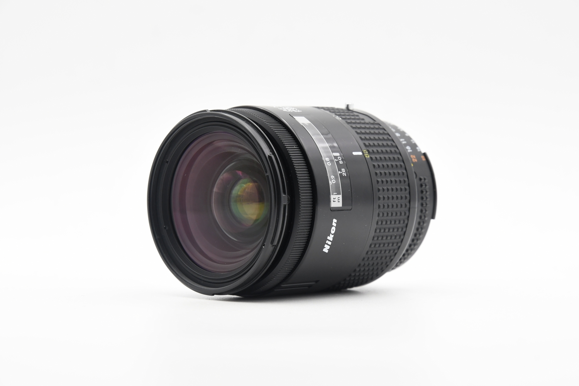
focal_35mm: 120
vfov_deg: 11.4
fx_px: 1930
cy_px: 193
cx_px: 290
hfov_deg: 17.1
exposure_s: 1/100
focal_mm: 80
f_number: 8
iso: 800
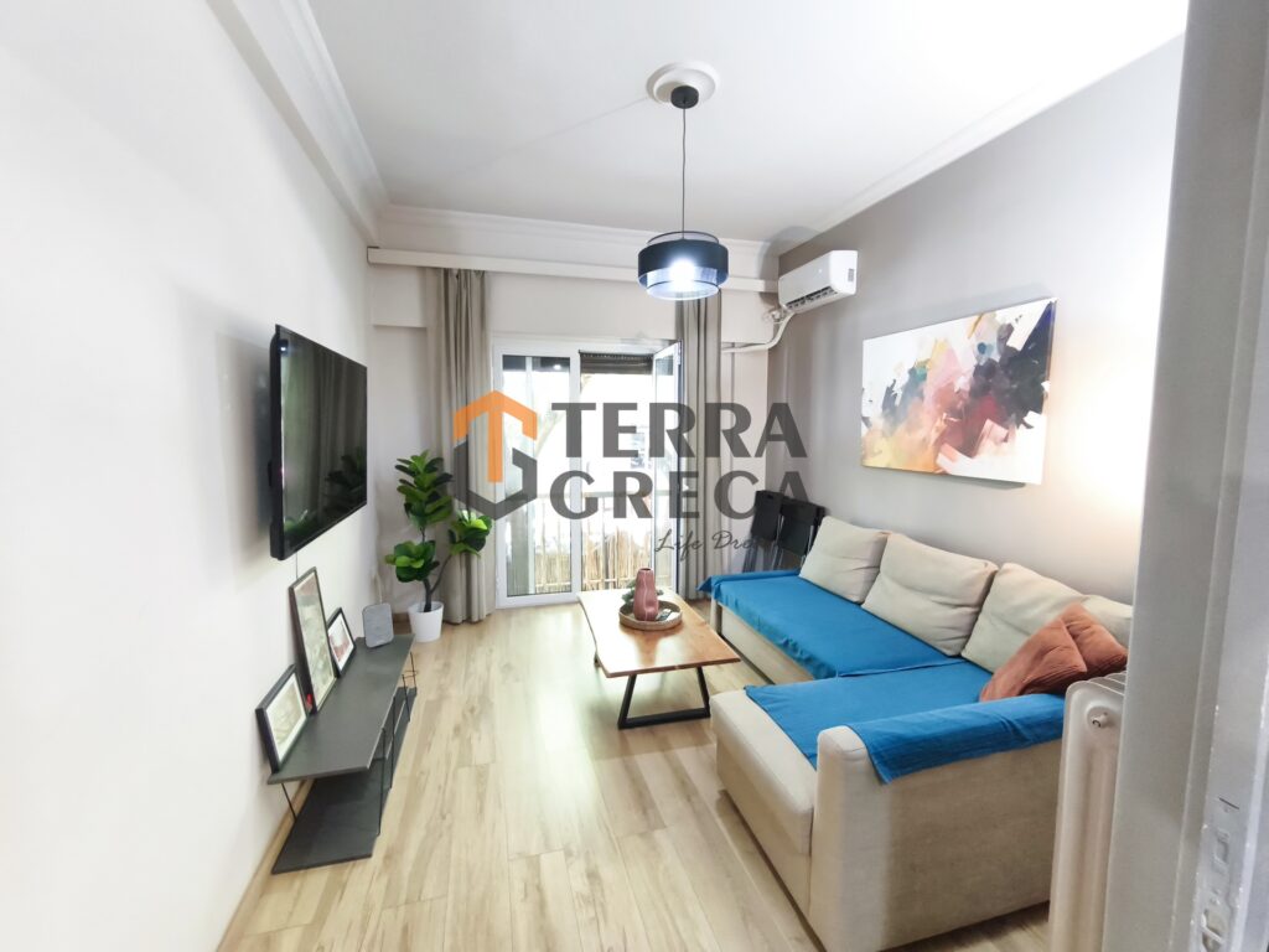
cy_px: 476
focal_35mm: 15
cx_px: 634
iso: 800
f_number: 2.2
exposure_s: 1/25
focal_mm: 1.91
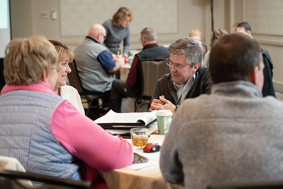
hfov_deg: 27.0
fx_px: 590
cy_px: 94
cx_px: 142
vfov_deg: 18.2
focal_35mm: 75
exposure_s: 1/160
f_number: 4
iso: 1600
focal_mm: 75
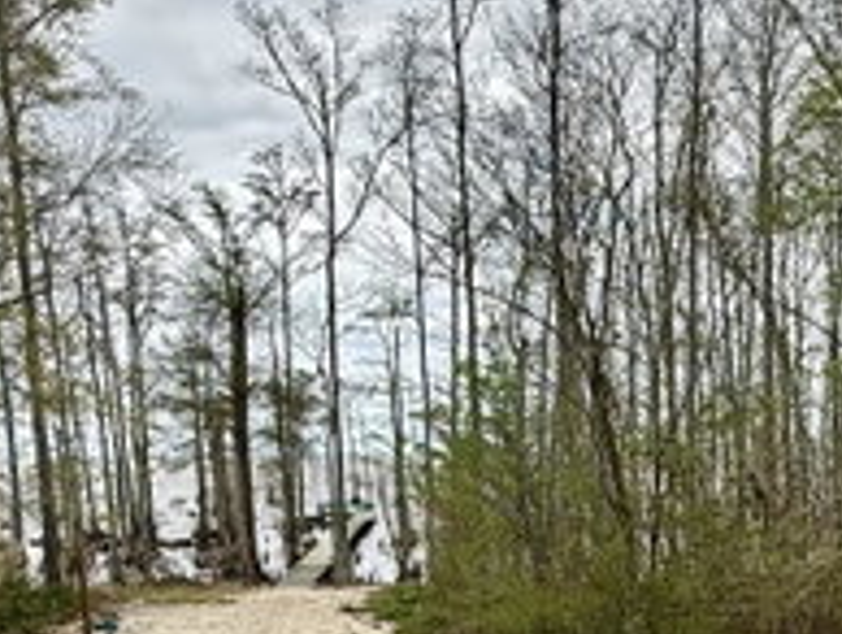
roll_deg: +2.0
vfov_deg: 29.2
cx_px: 532
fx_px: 1120
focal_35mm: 46
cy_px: 656
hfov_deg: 40.9
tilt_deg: -9.2
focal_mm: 2.22
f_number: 2.2
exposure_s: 1/411
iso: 50
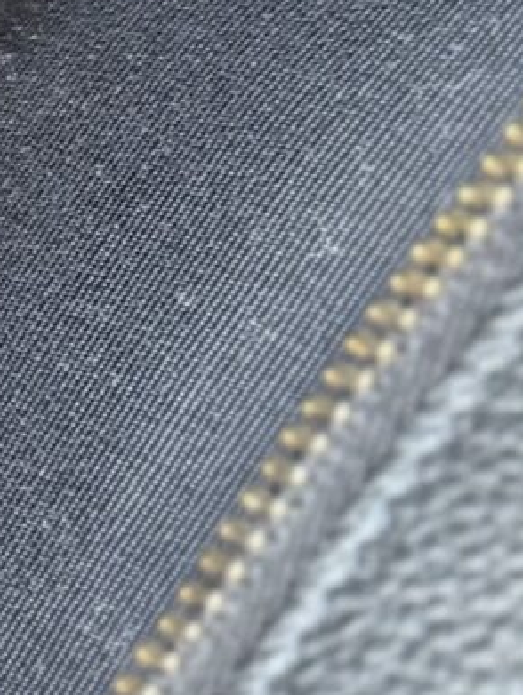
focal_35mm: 157
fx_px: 3158
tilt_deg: -73.1
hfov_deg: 8.8
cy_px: 144
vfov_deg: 12.5
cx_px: -594
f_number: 1.78
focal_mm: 6.76
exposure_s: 1/51
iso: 800
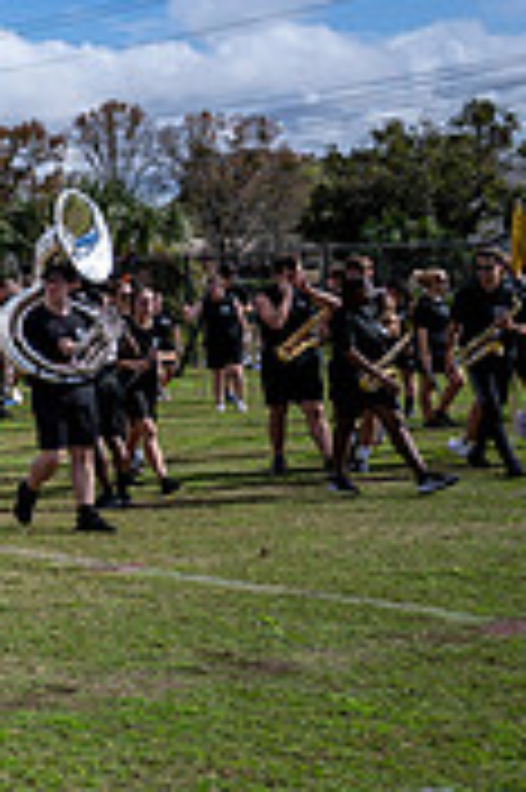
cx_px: -746
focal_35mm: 79
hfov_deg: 13.0
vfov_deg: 25.5
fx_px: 1735
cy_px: 259
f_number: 2.8
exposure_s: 1/1250
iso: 40
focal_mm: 24
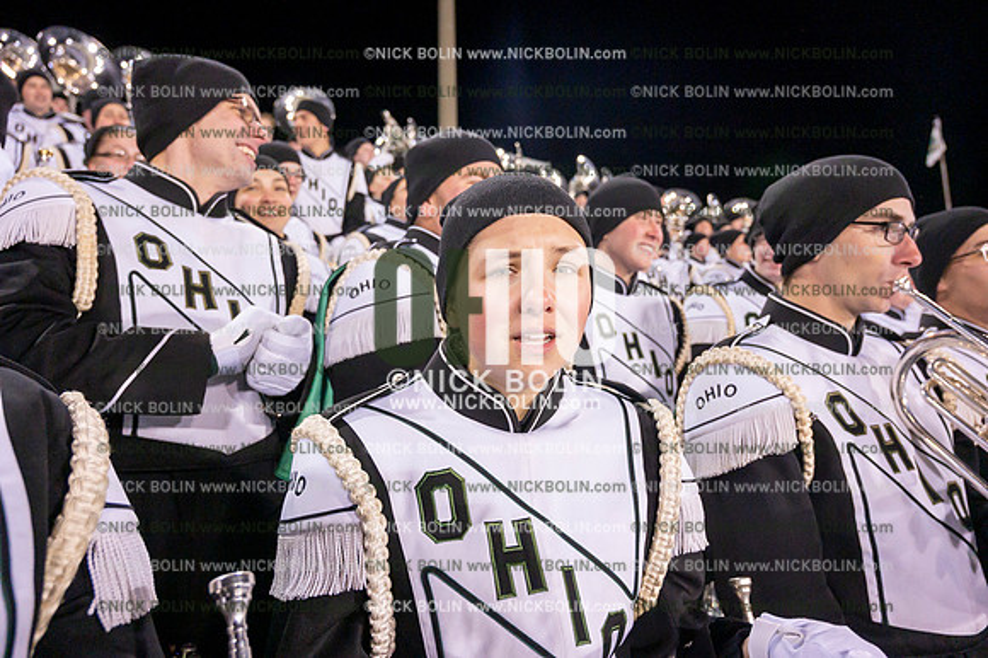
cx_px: 494
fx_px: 658
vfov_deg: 53.1
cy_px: 329
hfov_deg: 73.8
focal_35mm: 24
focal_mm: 24
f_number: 4.5
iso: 5000
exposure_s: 1/640
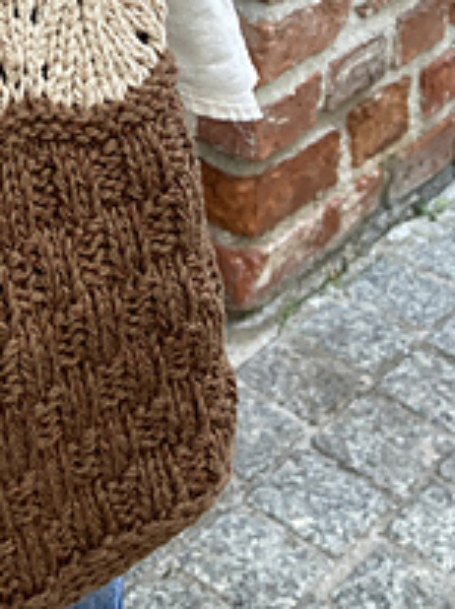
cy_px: -254
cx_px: -168
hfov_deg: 15.9
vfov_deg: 20.0
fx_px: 1528
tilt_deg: -16.1
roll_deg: -0.8
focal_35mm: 87
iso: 80
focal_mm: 3.99
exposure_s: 1/99
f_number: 1.8
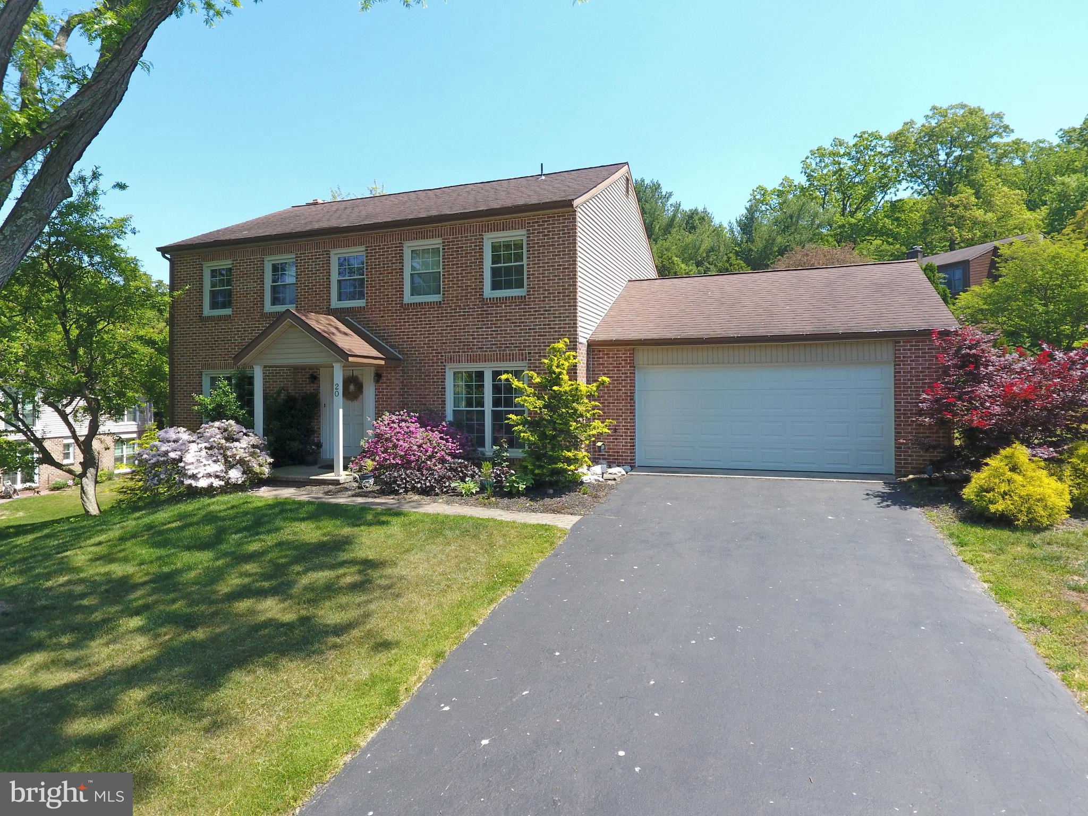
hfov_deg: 81.7
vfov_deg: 66.0
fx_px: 629
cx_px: 544
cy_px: 408
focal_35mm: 20
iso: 100
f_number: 2.8
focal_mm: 3.61
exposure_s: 1/431
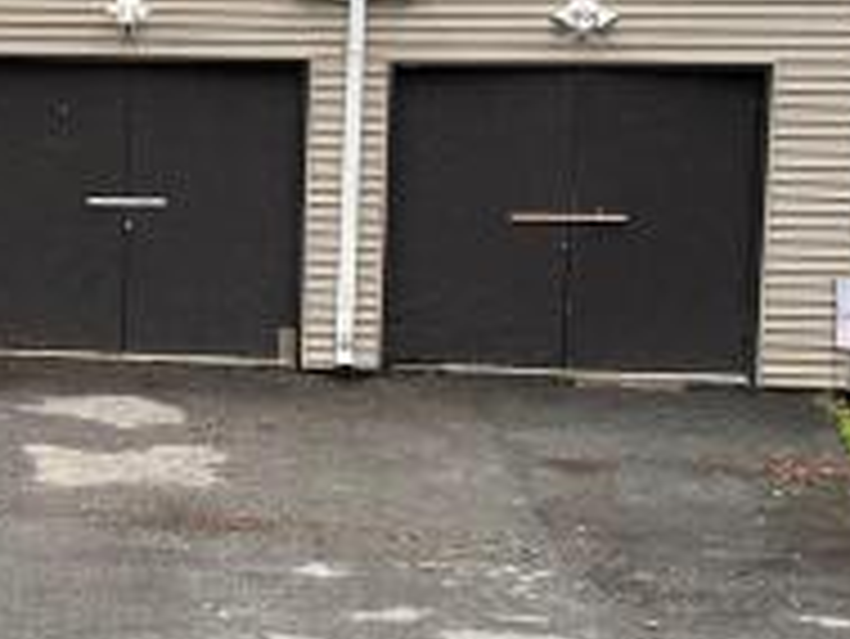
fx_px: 2433
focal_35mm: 99
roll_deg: +0.5
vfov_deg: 14.9
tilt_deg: -7.0
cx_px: -135
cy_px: 198
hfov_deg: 18.9
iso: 50
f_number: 1.6
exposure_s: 1/357
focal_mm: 5.1
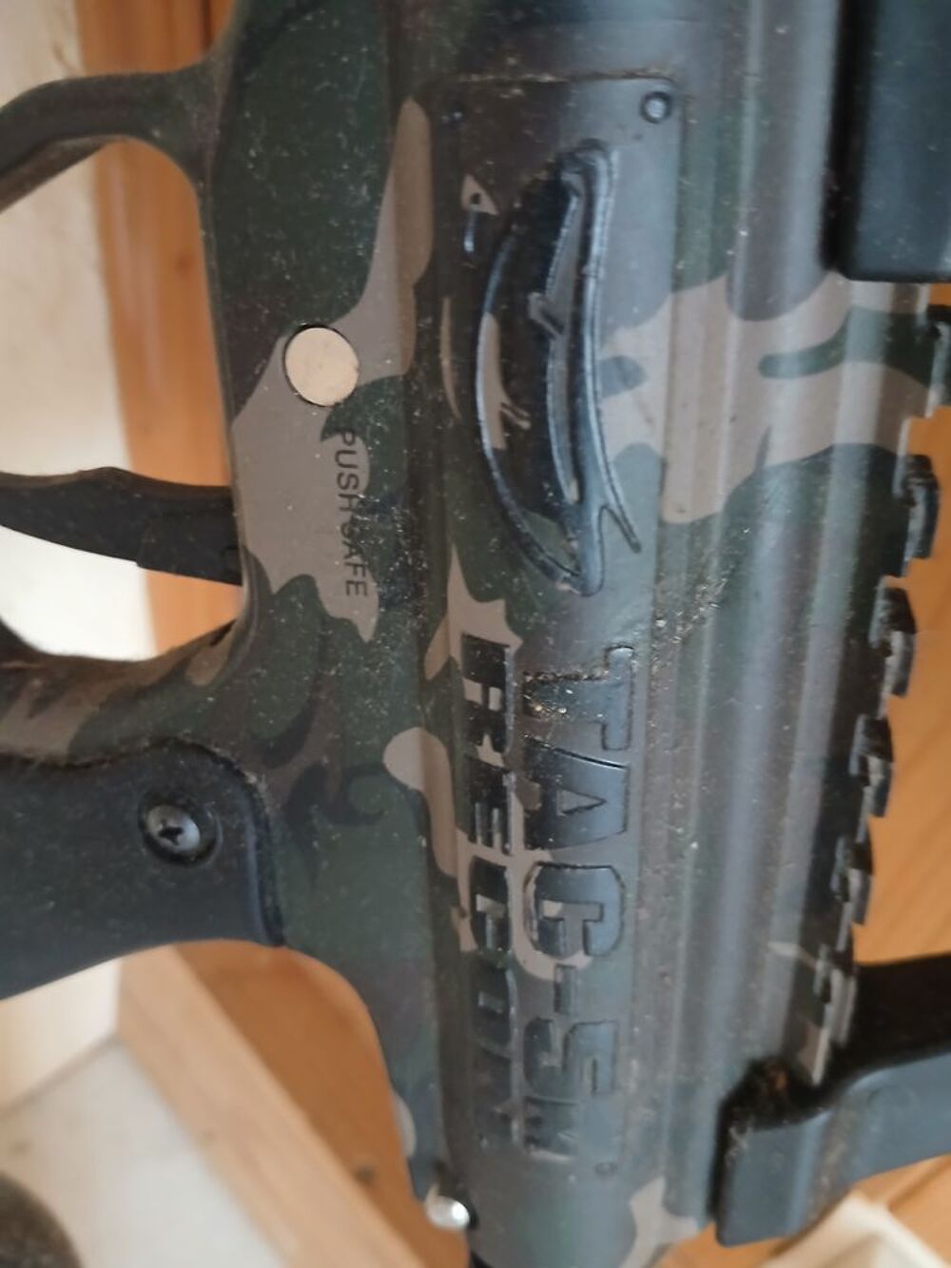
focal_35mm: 26
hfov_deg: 53.1
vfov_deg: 67.3
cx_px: 476
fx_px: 952
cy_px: 634
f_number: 1.8
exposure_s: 1/20
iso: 500
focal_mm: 3.98
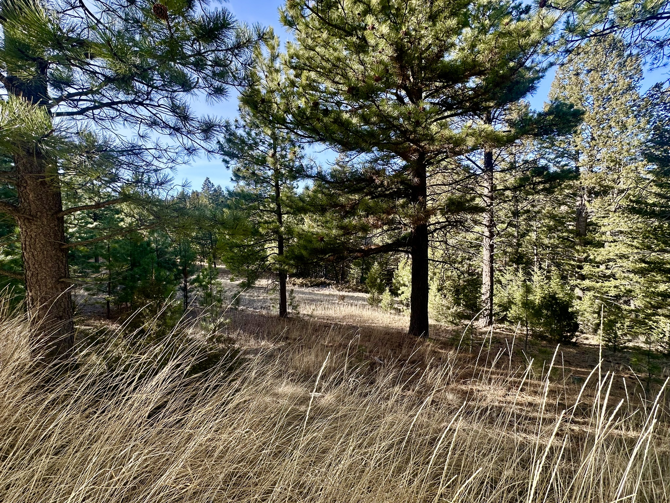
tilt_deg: -2.4
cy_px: 252
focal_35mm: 14
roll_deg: +2.3
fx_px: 271
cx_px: 335
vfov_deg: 85.7
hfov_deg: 102.1
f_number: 2.2
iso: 40
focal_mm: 2.22
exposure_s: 1/221
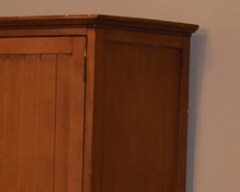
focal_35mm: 274
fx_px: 1946
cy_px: 314
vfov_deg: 5.6
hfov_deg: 7.0
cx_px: -78
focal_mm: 35
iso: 800
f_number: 5
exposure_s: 1/100
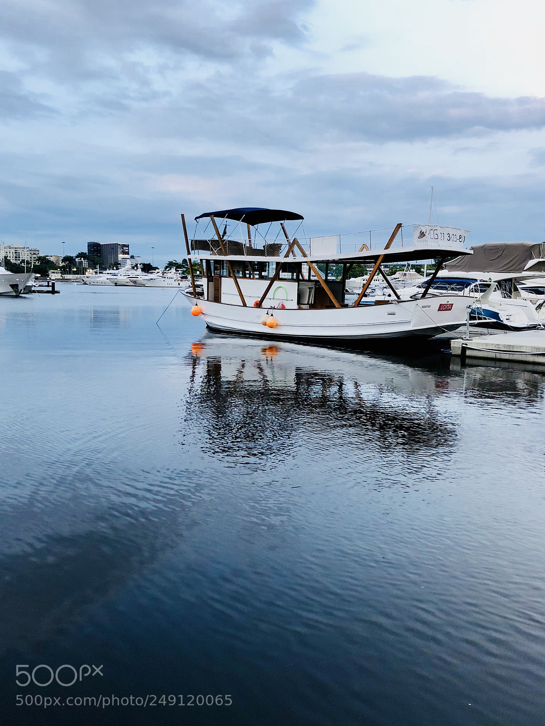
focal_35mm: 29
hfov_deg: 48.2
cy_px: 361
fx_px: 609
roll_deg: +1.0
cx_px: 269
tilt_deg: -5.6
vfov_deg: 61.7
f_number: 1.8
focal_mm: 4
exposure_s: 1/24
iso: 40
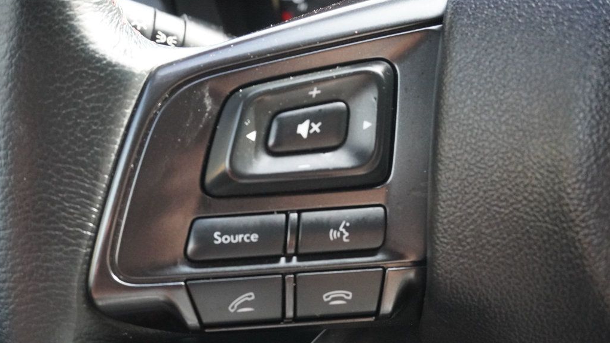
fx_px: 688
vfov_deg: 28.0
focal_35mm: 43
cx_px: 305
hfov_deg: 47.8
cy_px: 200
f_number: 9
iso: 6400
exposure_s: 1/250
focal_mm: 27
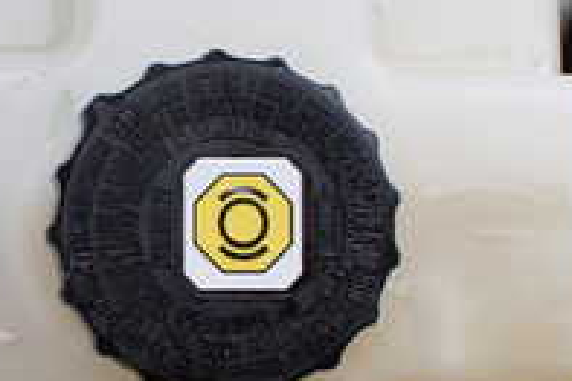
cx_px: 174
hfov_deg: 21.4
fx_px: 1508
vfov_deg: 14.4
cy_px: 233
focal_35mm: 95
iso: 100
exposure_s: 1/500
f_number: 3.2
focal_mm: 5.4
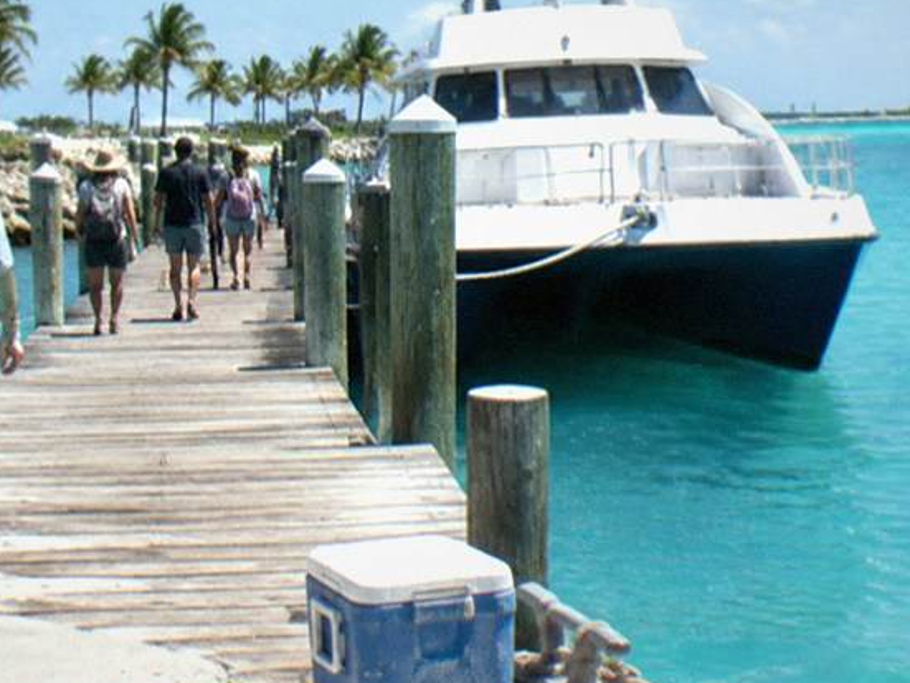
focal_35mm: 61
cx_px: 312
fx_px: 1605
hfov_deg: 31.4
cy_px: 300
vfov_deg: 24.0
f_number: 10
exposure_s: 1/160
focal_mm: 35
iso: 100
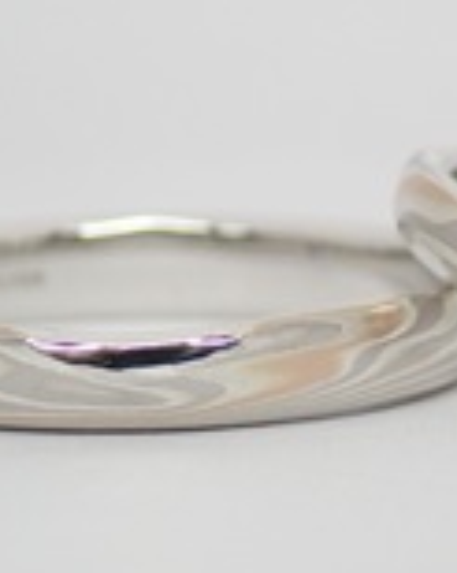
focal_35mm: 219
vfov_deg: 8.8
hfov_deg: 7.0
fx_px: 3706
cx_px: 375
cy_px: 296
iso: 200
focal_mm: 13.65
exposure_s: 1/125
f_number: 4.1
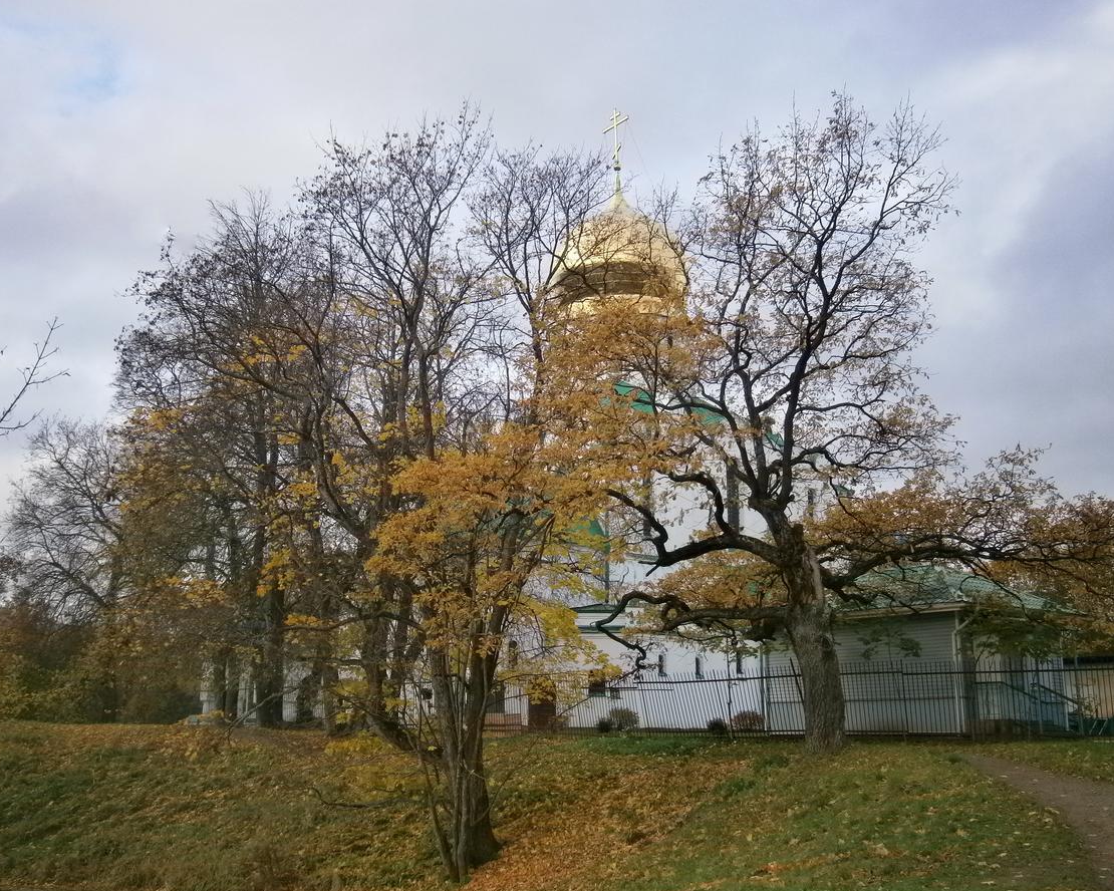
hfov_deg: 47.9
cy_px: 451
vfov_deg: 39.2
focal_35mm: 38
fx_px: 1253
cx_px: 538
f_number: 3.1
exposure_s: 1/400
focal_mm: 6.4
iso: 80
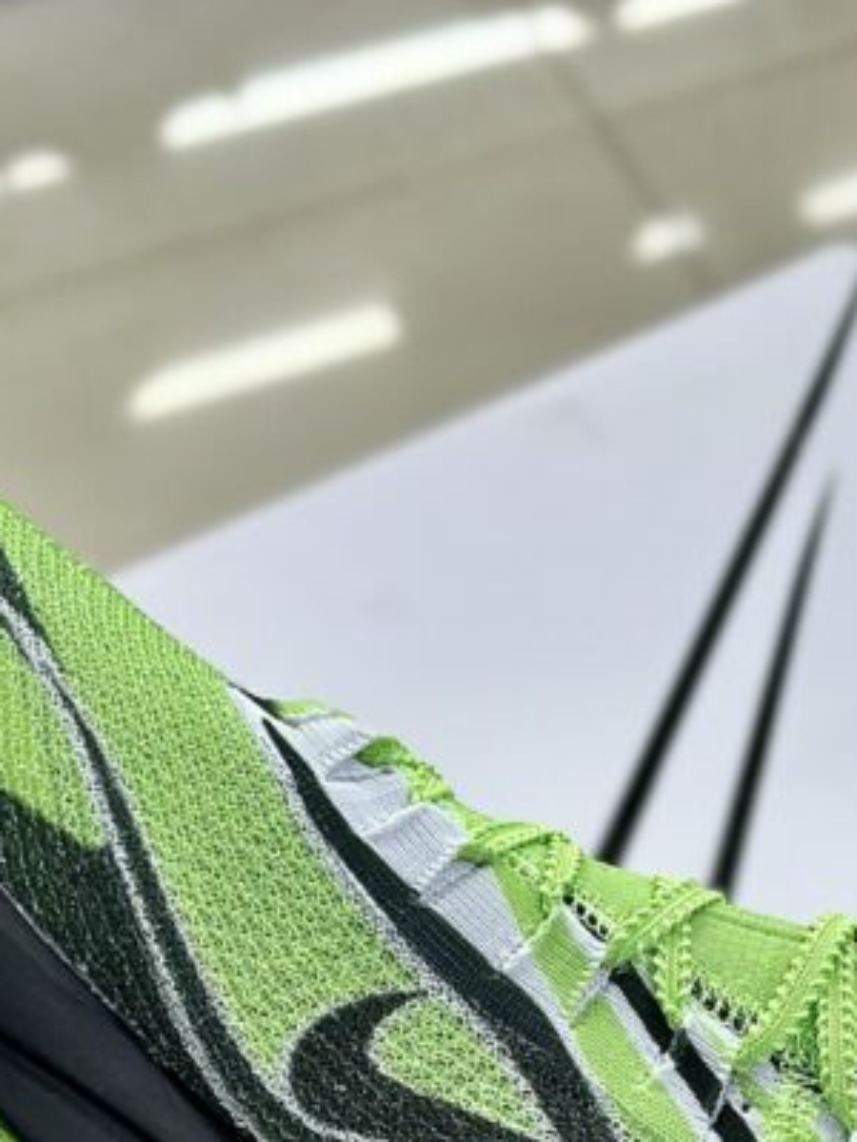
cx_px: 528
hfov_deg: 13.2
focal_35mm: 112
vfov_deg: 17.0
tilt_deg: -57.4
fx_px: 3697
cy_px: 1240
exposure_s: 1/124
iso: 64
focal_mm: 6.86
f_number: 1.78
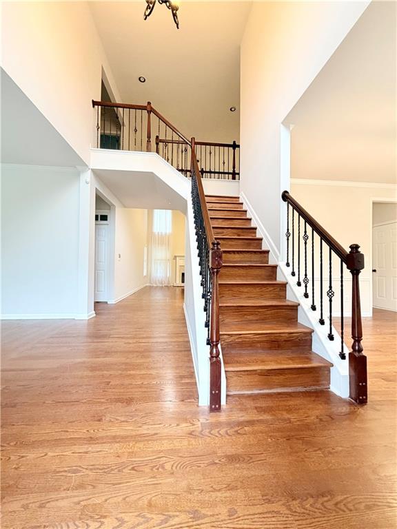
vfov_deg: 102.1
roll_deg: -0.6
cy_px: 264
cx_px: 198
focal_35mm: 14
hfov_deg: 85.7
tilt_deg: +2.0
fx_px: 214
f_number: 2.2
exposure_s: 1/60
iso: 250
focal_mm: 2.22
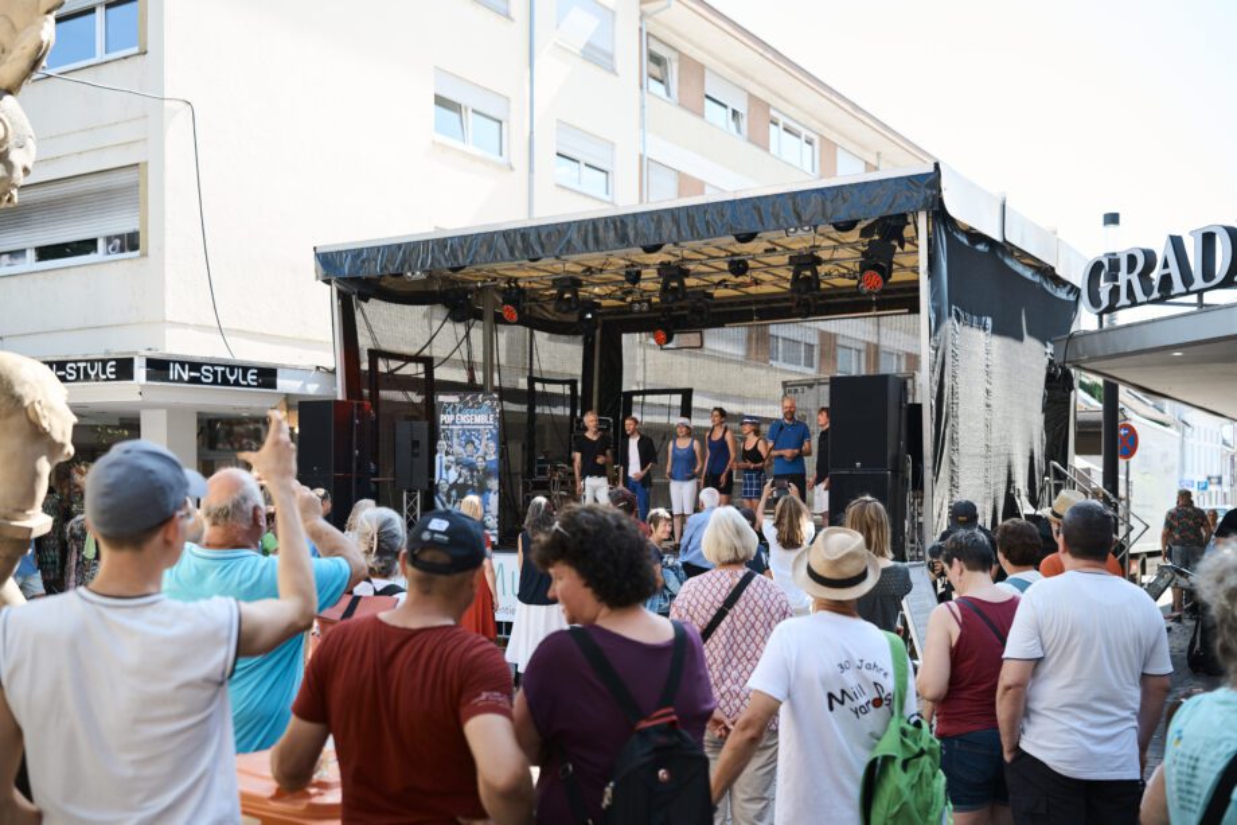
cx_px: 618
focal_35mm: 36
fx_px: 1237
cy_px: 412
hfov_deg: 53.1
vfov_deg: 36.9
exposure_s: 1/160
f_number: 2.8
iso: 64
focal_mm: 36
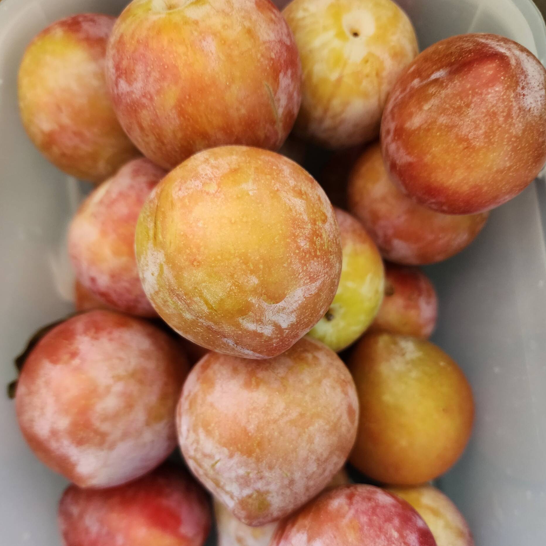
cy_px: 320
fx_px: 500
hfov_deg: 57.3
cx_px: 277
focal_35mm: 28
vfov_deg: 57.0
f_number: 1.8
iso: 500
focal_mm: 6.4
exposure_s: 1/100
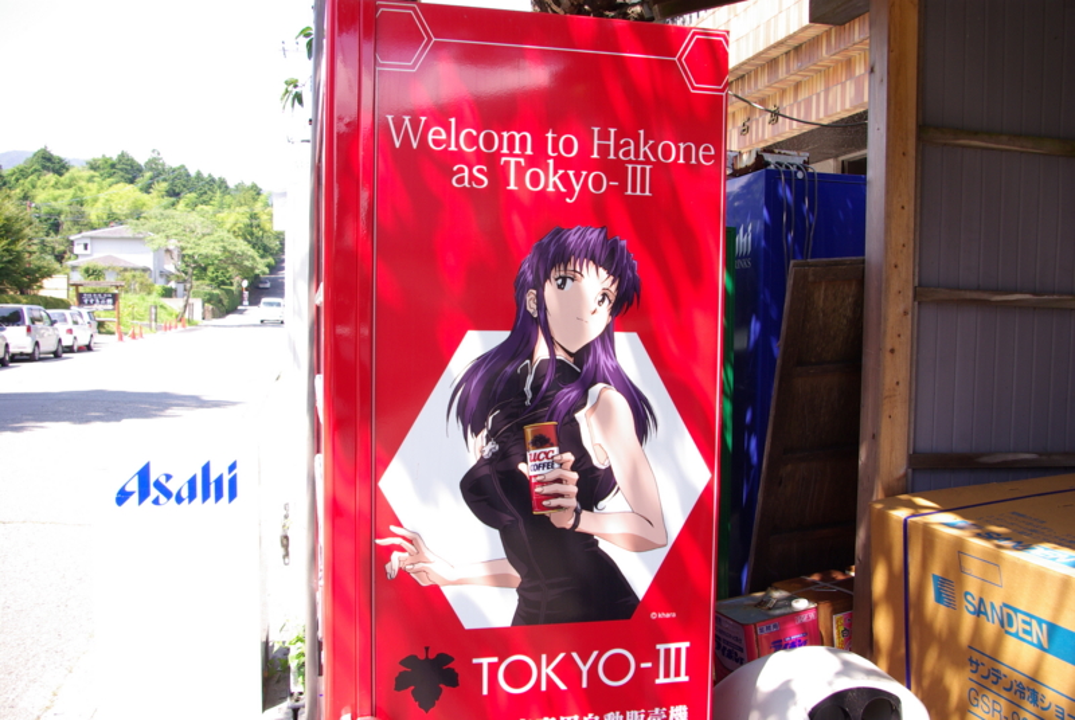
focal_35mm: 32
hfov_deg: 59.4
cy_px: 360
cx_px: 538
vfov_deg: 41.8
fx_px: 942
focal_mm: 21
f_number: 6.7
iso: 200
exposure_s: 1/90
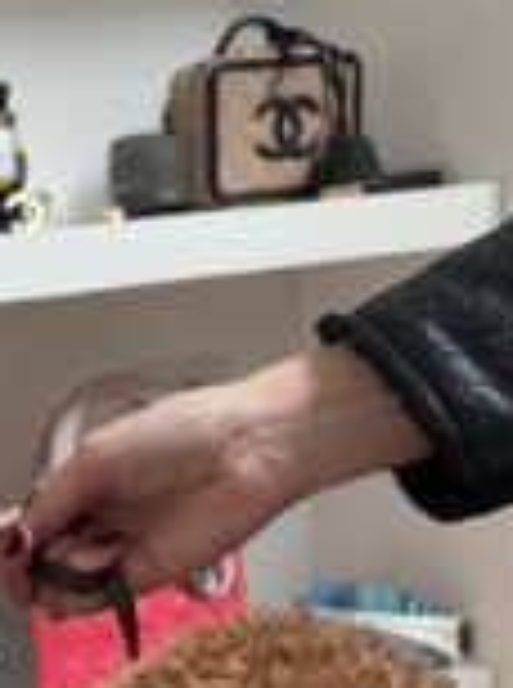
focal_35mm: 84
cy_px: 812
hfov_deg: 16.2
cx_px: -216
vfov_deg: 21.7
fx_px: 1667
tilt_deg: -18.8
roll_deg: +6.7
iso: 200
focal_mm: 5.7
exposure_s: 1/60
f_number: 1.5
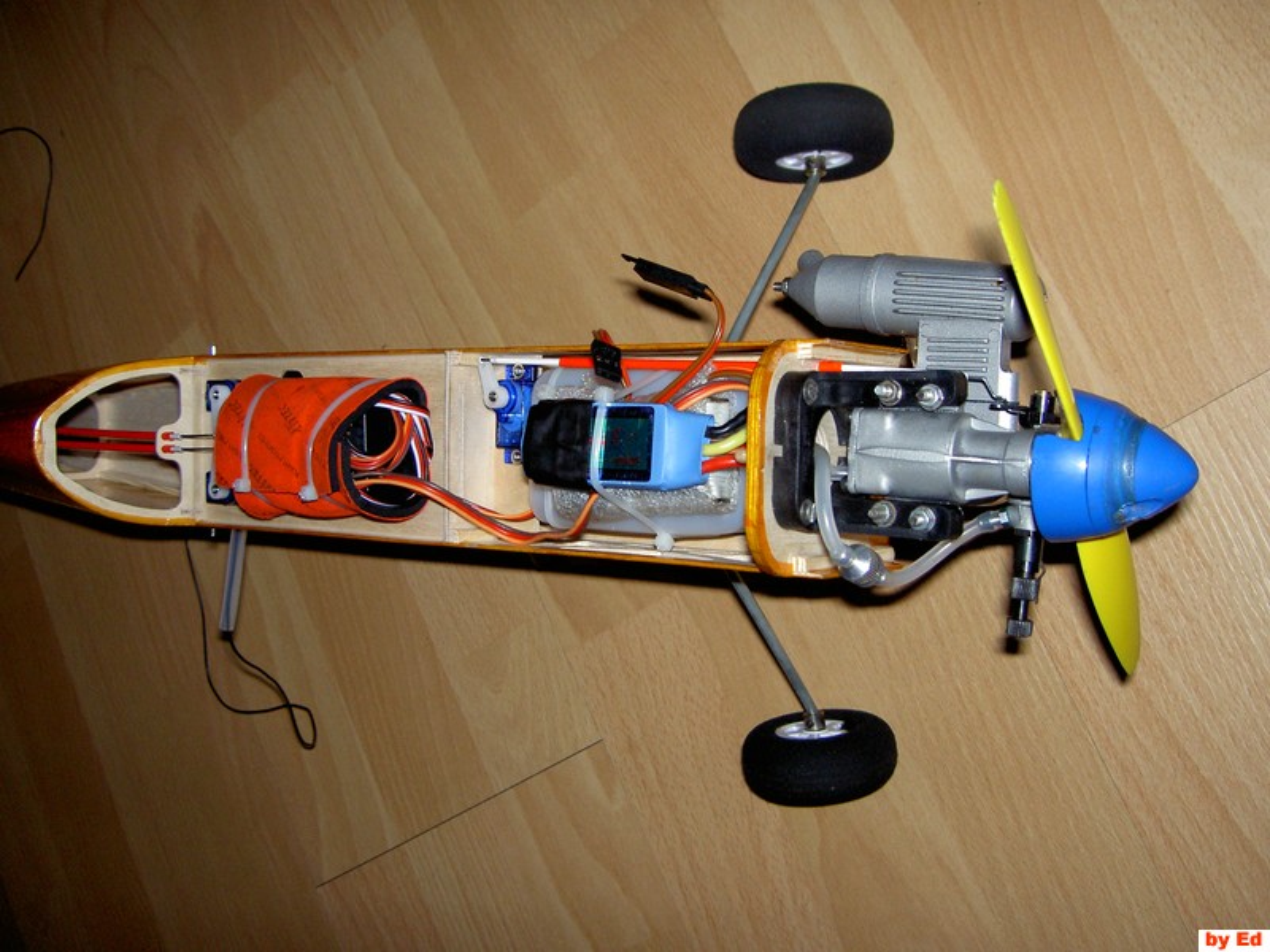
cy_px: 476
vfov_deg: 36.8
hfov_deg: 47.9
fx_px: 1431
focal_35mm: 39
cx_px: 635
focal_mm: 8
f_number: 2.8
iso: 100
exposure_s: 1/60
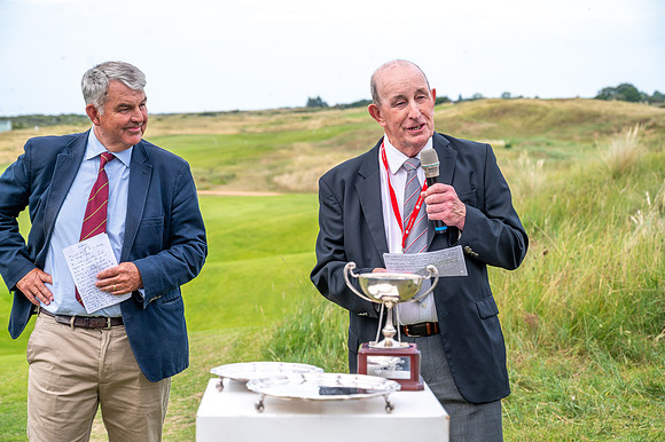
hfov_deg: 28.9
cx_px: 332
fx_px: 1292
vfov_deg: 19.4
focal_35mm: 70
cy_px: 221
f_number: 5.6
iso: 400
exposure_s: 1/400
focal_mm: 70
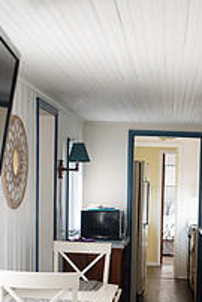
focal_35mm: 78
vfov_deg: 25.6
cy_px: 238
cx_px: 181
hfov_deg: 17.3
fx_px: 655
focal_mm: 35
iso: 1000
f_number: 2.8
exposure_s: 1/500
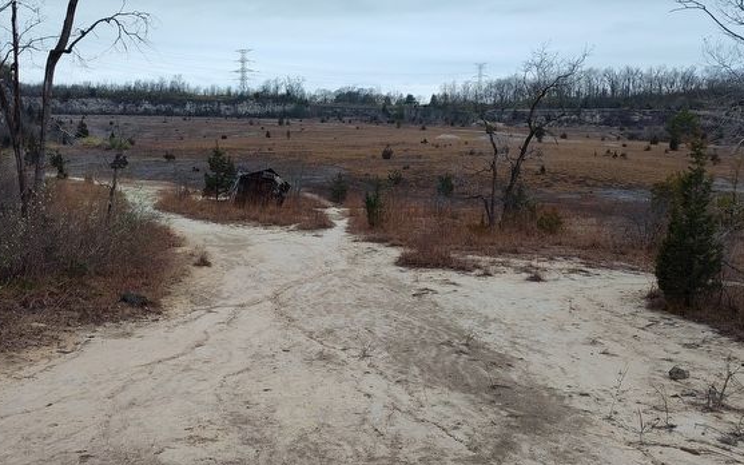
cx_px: 281
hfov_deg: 54.7
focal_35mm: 35
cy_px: 207
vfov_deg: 36.2
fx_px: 710
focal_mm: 5.56
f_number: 1.8
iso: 105
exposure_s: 1/200
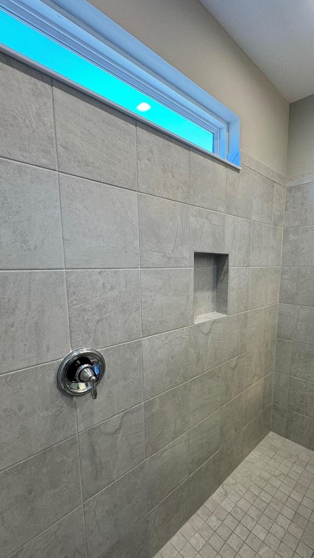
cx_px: 185
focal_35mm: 17
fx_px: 252
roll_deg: +0.3
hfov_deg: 63.5
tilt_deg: -10.4
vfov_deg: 95.7
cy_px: 304
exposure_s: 1/120
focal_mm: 2.22
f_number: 2.2
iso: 160
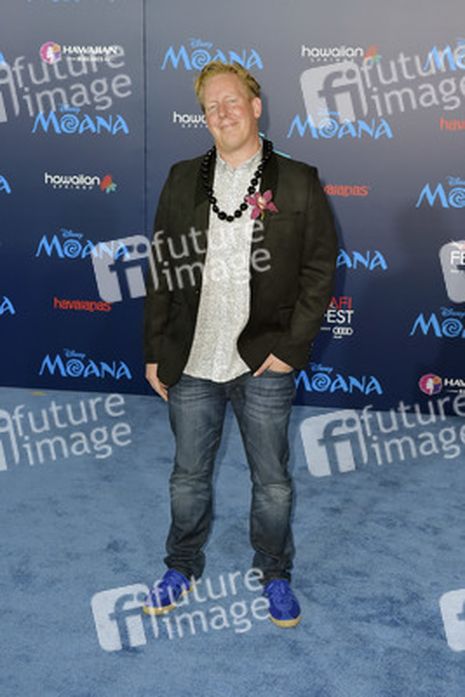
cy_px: 348
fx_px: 871
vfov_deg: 43.6
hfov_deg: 29.9
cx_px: 232
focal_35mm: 45
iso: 400
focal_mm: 45
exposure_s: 1/320
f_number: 4.5
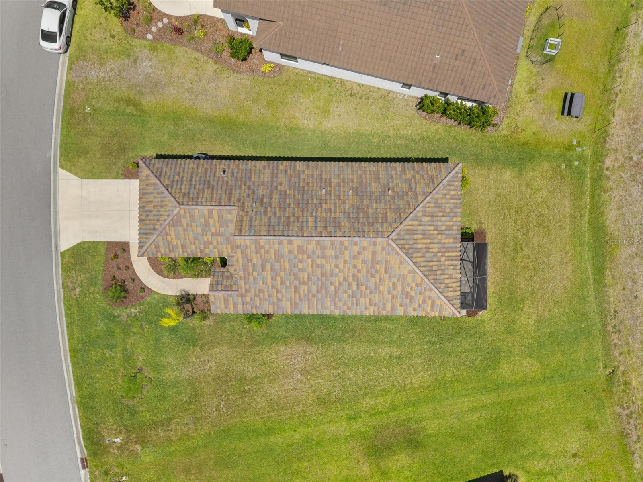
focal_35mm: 24
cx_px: 322
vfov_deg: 56.8
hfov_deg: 71.6
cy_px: 241
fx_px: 446
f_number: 1.8
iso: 110
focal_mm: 8.67
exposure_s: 1/2500
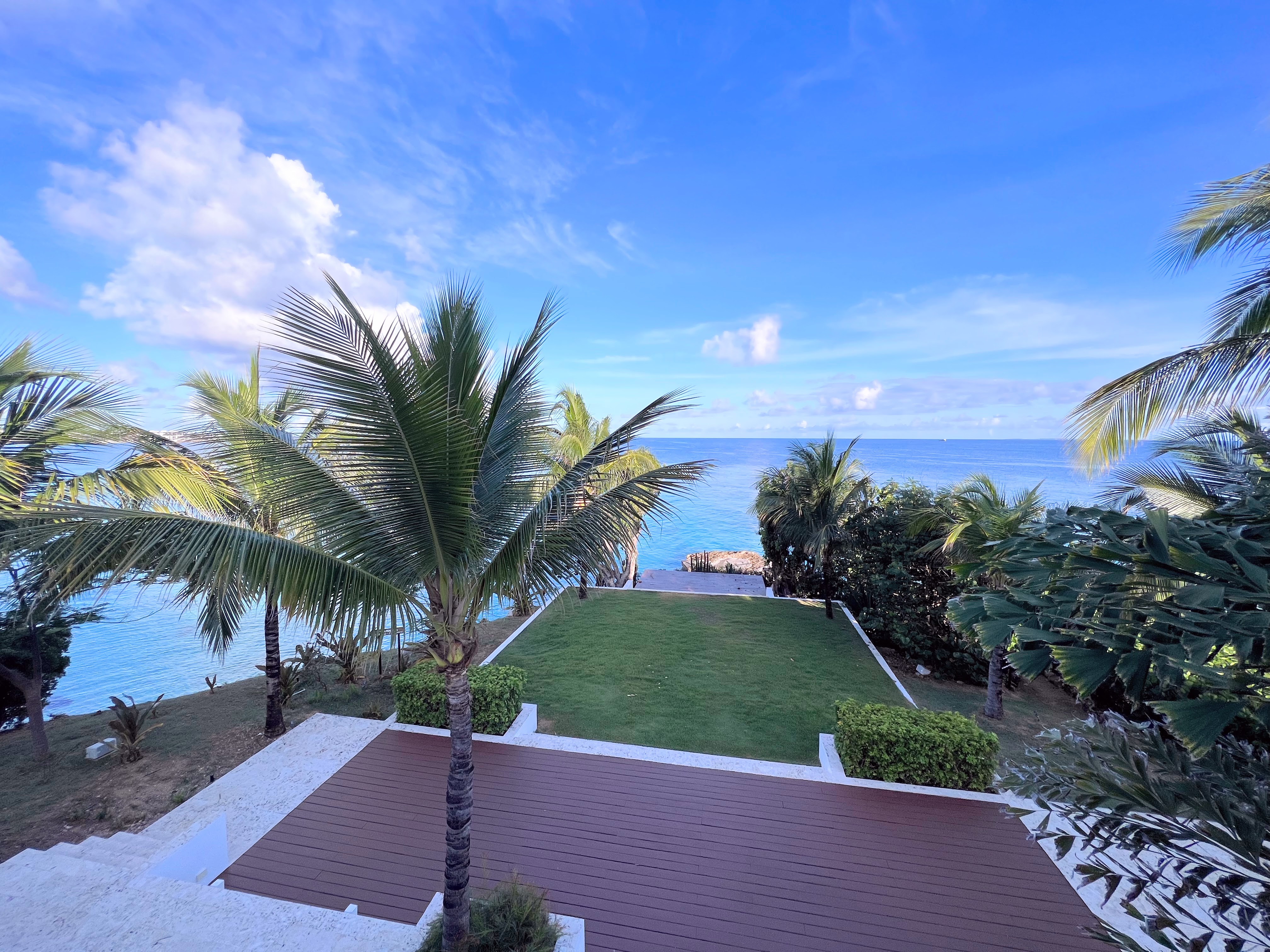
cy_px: 476
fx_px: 477
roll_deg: +0.5
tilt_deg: -3.6
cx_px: 635
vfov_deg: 89.9
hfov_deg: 106.2
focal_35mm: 13
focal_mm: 1.57
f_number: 1.8
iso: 32
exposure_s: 1/1248
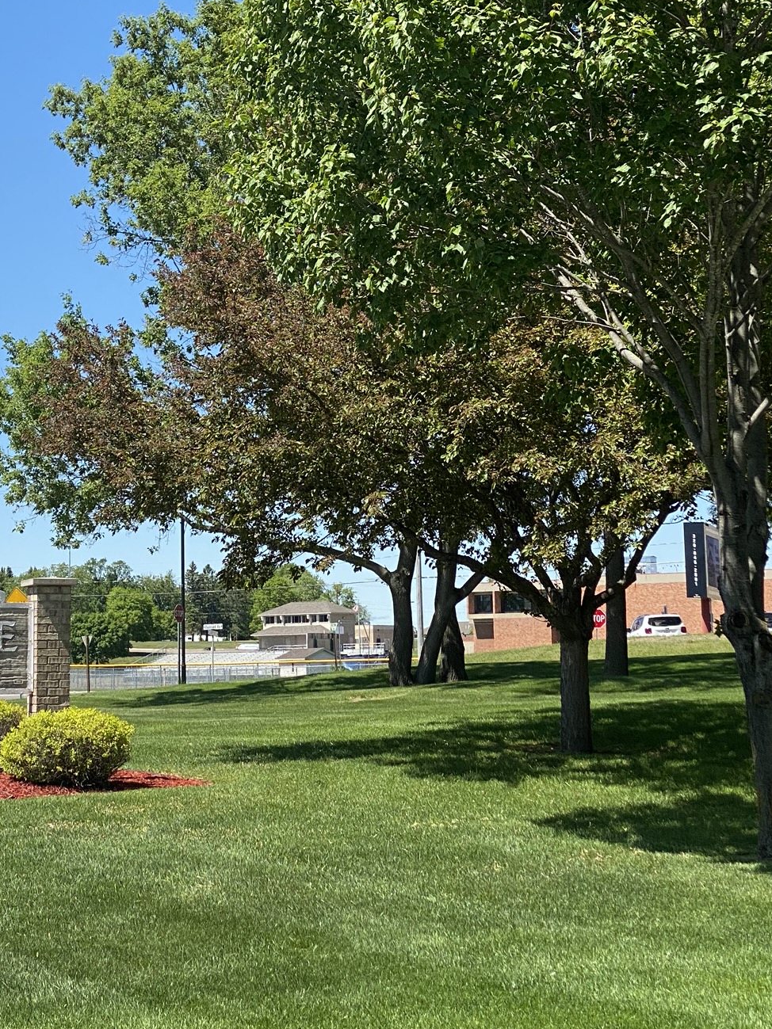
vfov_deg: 23.7
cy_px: 323
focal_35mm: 82
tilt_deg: +10.7
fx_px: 2439
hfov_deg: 17.9
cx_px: 266
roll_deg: +0.4
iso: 20
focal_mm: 6
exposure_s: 1/1065
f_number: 2
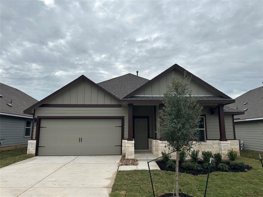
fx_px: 182
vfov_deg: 56.8
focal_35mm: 24
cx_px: 132
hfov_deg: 71.6
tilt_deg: +7.8
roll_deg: -0.3
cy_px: 98
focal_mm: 6.86
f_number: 1.78
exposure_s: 1/5263
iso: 80
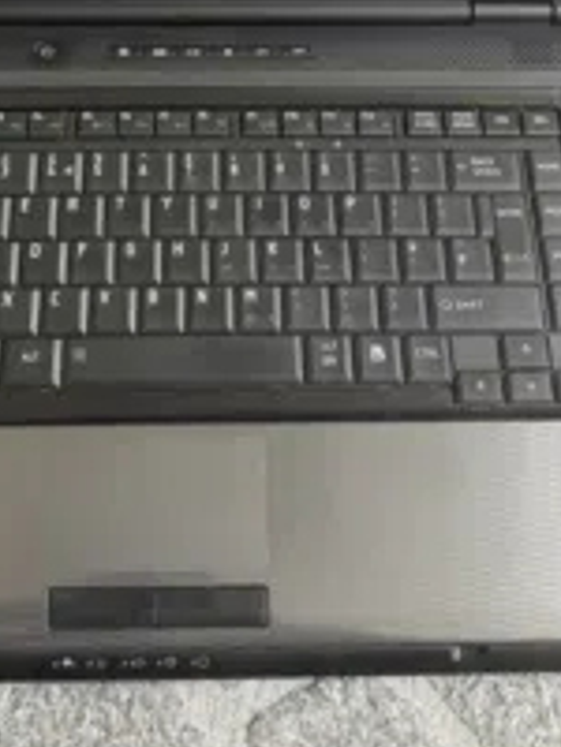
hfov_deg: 30.2
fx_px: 1037
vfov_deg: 36.8
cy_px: 56
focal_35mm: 48
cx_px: 213
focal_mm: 6.76
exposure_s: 1/60
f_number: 1.78
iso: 640
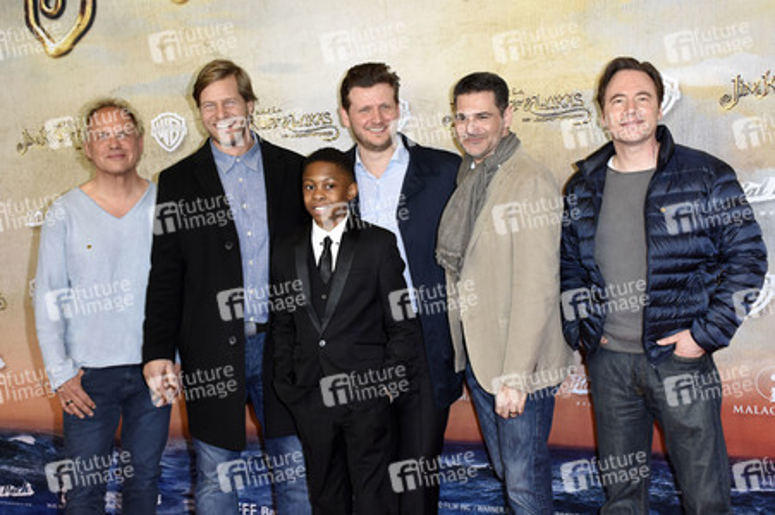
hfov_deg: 41.1
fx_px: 1033
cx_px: 388
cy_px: 258
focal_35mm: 48
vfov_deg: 28.0
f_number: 6.3
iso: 640
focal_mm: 32
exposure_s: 1/100
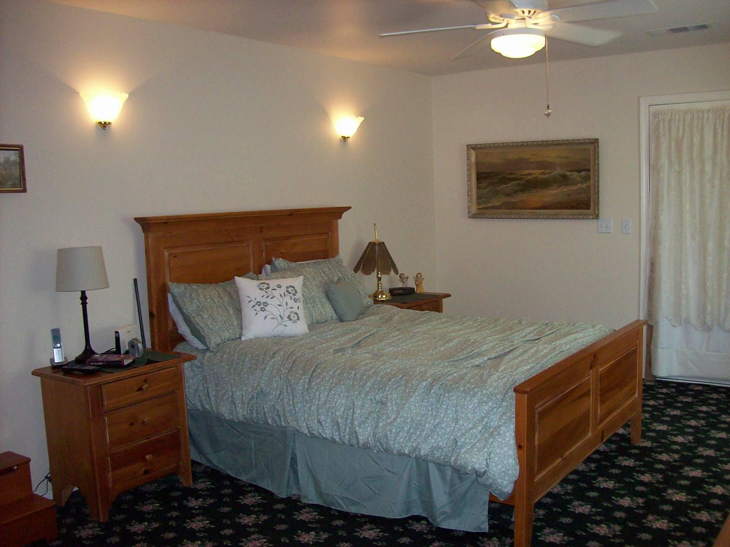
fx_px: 759
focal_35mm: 36
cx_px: 365
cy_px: 274
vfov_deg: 39.7
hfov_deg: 51.4
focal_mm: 6
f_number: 2.7
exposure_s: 1/64
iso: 140
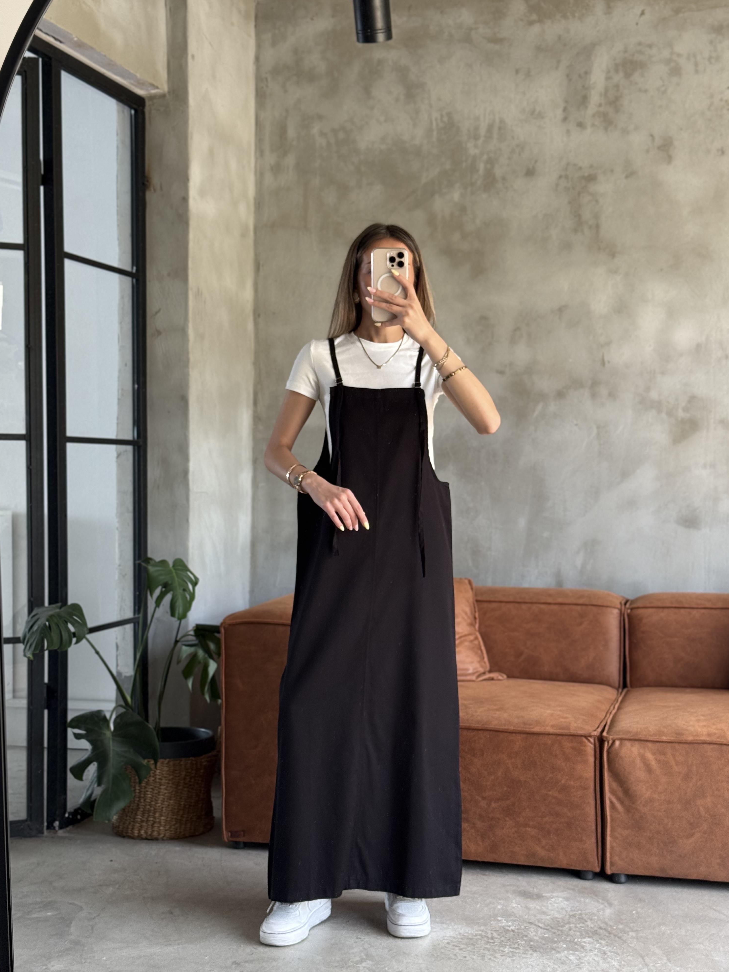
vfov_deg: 38.9
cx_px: 367
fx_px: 1376
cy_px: 478
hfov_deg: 29.7
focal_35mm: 49
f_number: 1.78
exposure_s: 1/60
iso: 125
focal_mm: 6.76
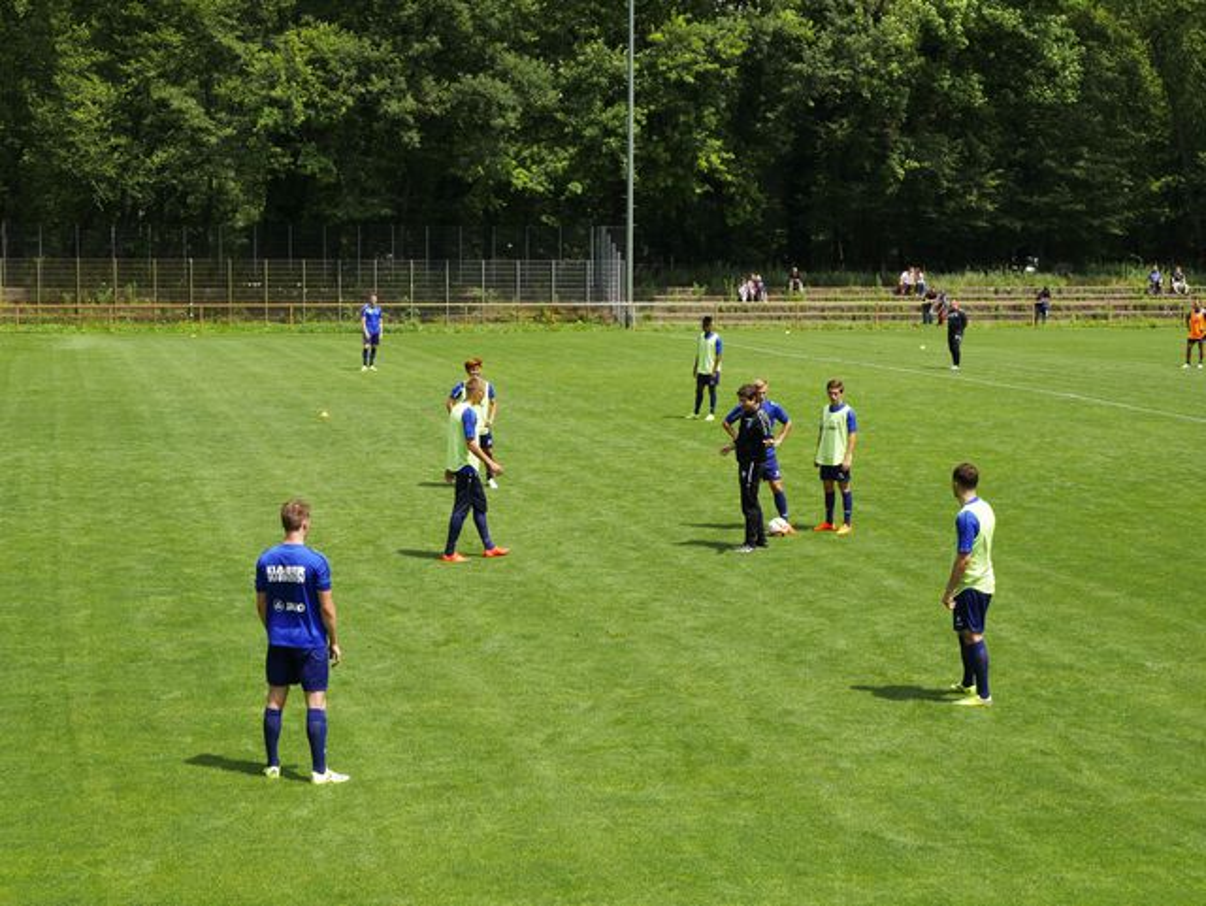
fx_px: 2301
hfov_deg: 29.4
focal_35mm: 66
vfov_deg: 22.3
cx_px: 603
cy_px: 453
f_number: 9
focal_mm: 33
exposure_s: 1/320
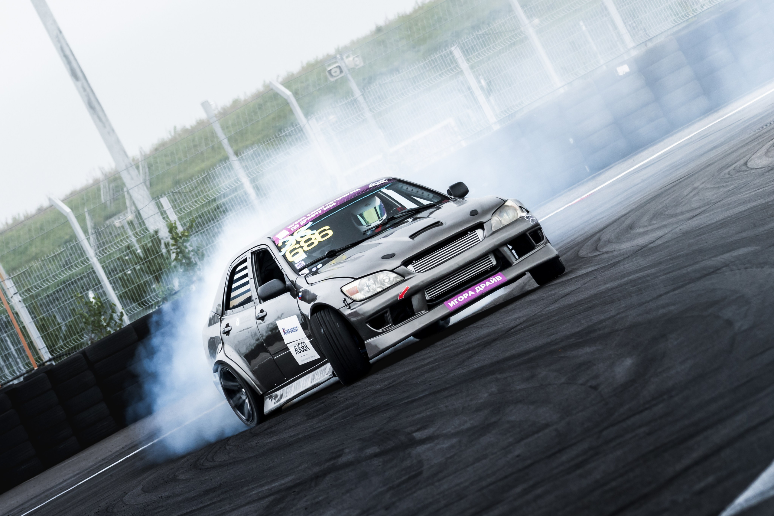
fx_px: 6882
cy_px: 326
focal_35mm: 320
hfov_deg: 6.4
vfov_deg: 4.3
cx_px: 336
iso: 500
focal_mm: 160
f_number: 6.3
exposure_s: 1/400
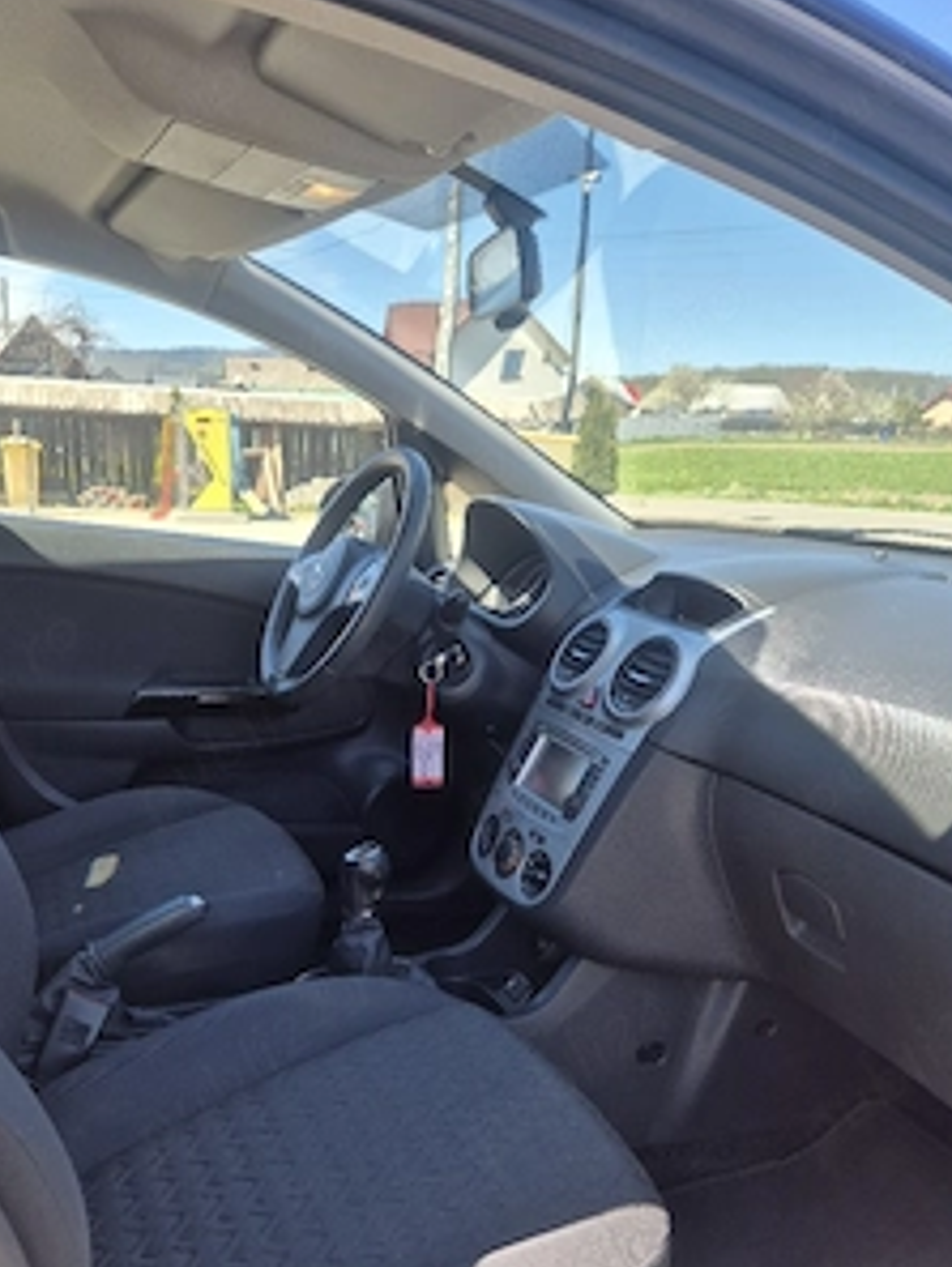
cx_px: 359
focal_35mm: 31
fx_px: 1136
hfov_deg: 45.1
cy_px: 768
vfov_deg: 57.8
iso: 25
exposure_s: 1/455
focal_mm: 5.4
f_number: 1.8
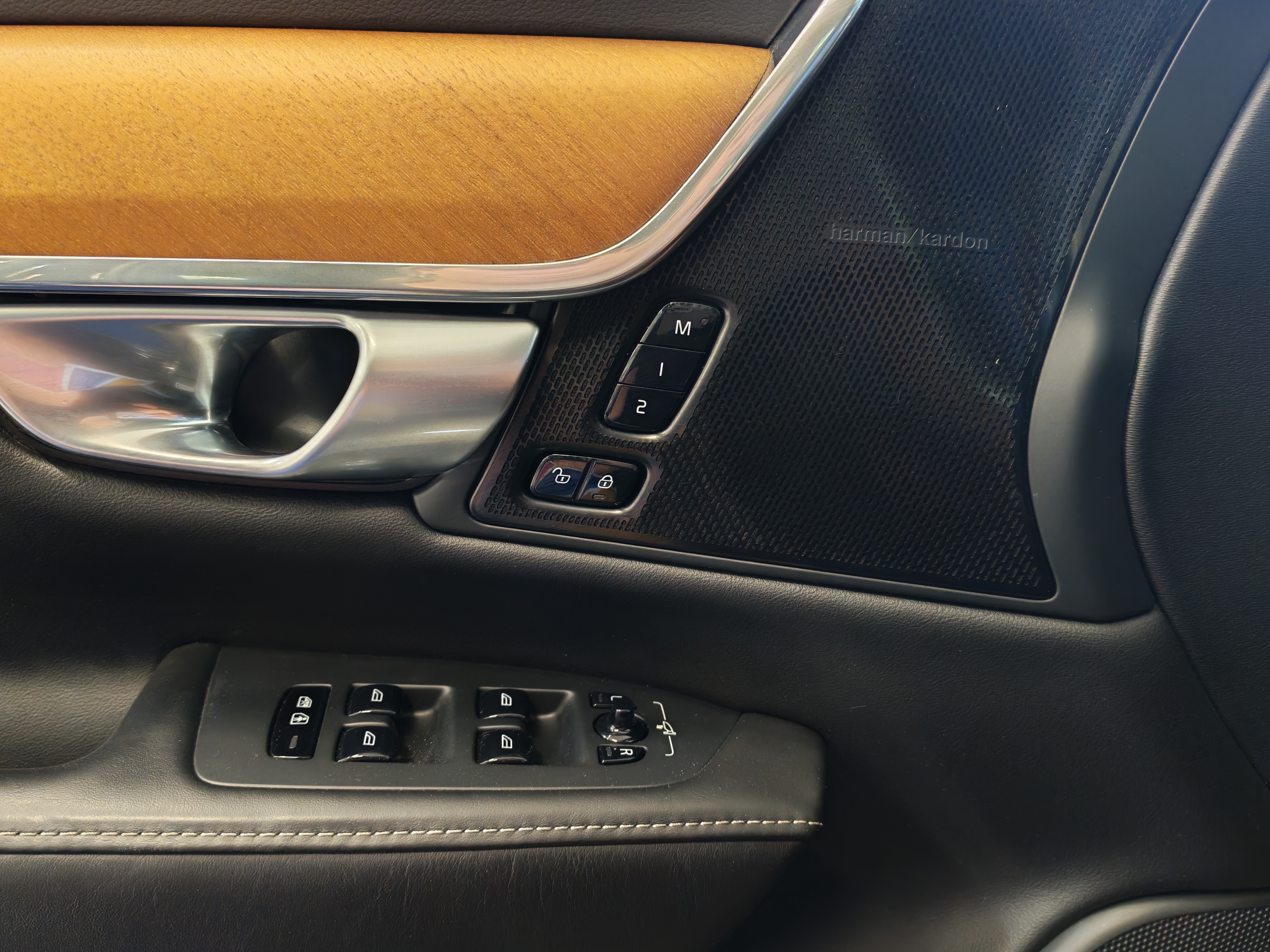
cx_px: 635
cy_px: 476
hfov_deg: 60.0
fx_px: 1101
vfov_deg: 46.8
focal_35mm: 30
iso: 1025
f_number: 1.9
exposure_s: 1/50
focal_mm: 6.12
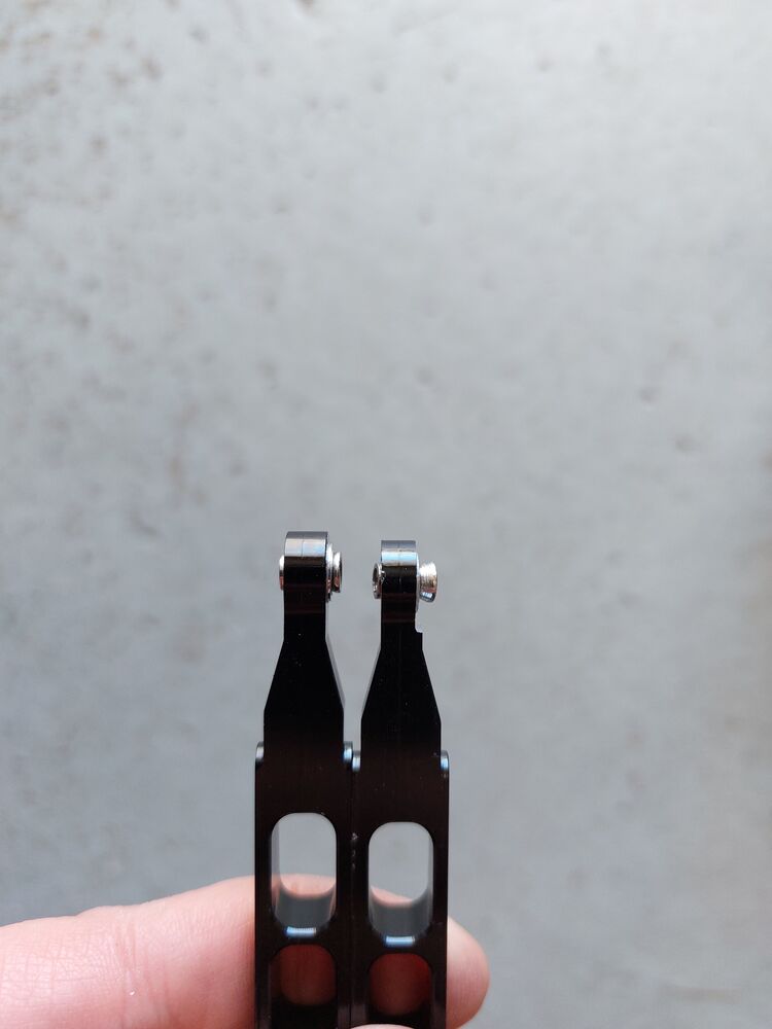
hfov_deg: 56.8
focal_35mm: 24
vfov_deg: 71.6
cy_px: 514
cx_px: 386
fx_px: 714
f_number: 1.8
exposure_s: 1/100
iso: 125
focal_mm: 5.23
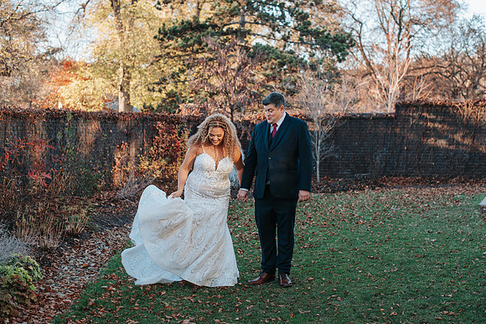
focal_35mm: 52
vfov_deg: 25.9
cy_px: 162
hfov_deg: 38.0
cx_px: 238
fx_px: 705
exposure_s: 1/500
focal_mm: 50
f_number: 3.2
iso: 800
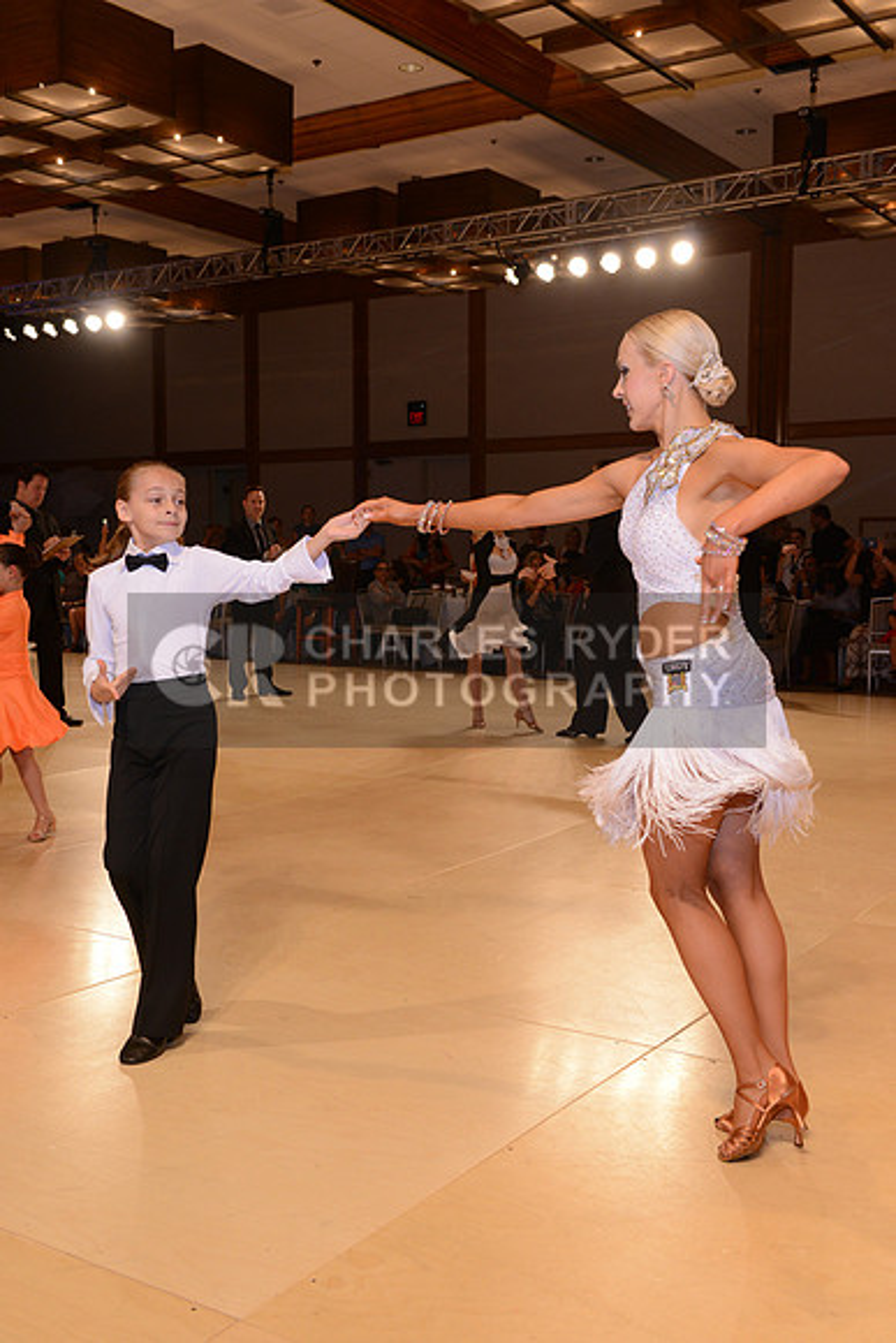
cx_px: 448
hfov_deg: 35.1
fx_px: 1418
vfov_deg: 50.7
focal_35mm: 38
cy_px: 672
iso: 1250
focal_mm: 38
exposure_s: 1/250
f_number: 7.1
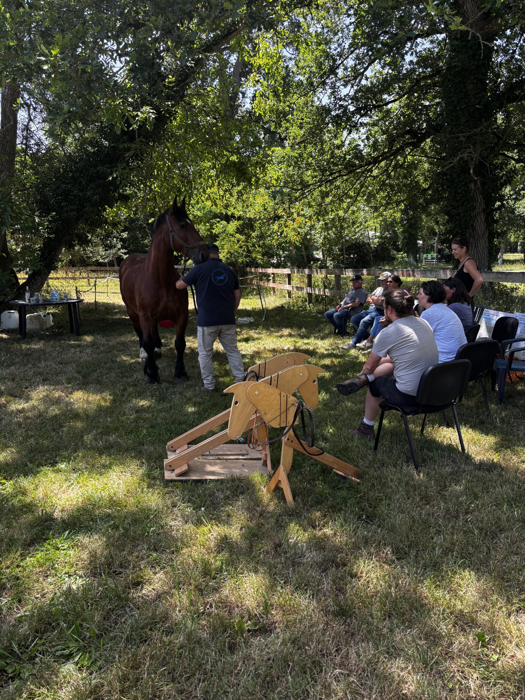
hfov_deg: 53.1
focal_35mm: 26
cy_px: 350
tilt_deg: -10.6
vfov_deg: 67.3
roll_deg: +0.9
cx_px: 262
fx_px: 526
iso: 50
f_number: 1.6
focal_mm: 5.96
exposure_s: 1/349
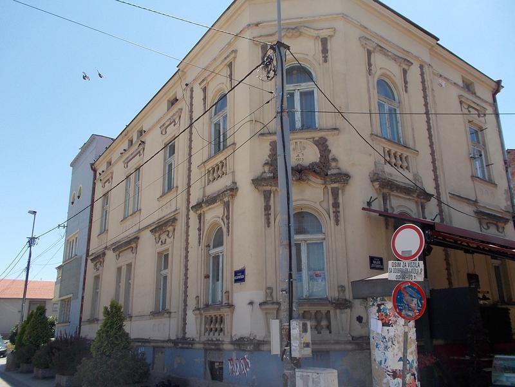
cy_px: 194
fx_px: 431
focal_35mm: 29
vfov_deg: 48.2
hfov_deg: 61.7
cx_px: 258
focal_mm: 4.1
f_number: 3.3
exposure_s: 1/500
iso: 80
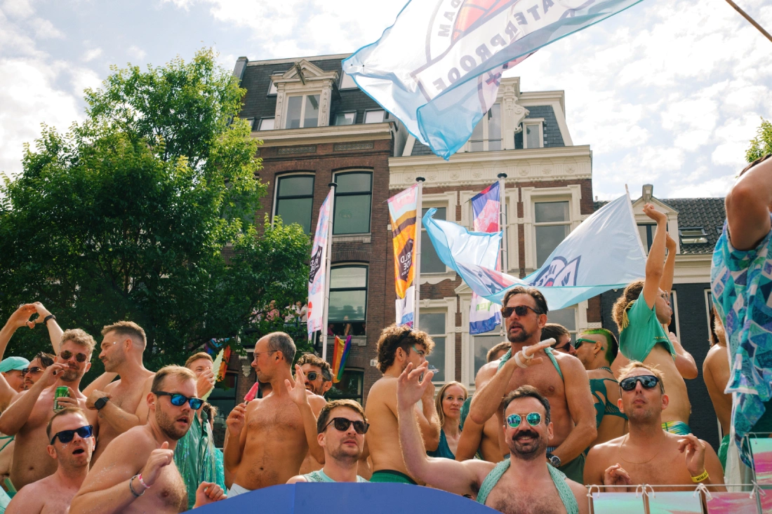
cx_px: 386
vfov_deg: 32.6
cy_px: 257
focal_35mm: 41
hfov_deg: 47.4
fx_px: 879
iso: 160
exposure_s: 1/600
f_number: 3.6
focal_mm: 27
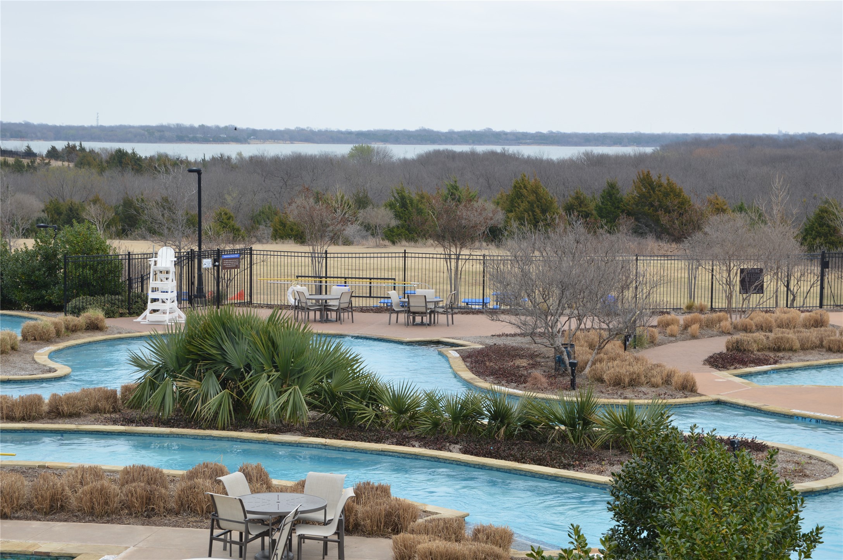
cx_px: 422
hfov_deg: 27.0
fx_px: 1755
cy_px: 280
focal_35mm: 75
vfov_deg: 18.1
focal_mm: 50
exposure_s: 1/200
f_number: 7.1
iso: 100
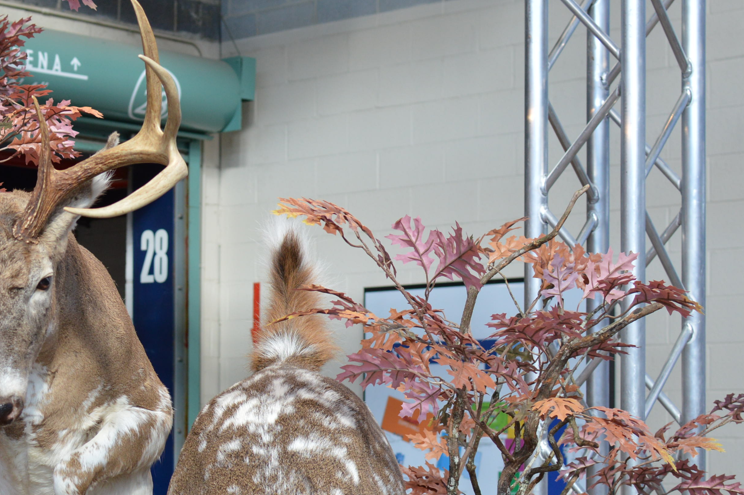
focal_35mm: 97
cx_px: 79
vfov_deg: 14.0
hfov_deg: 20.6
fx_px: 2001
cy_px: 406
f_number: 5
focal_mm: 35
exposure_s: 1/100
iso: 400
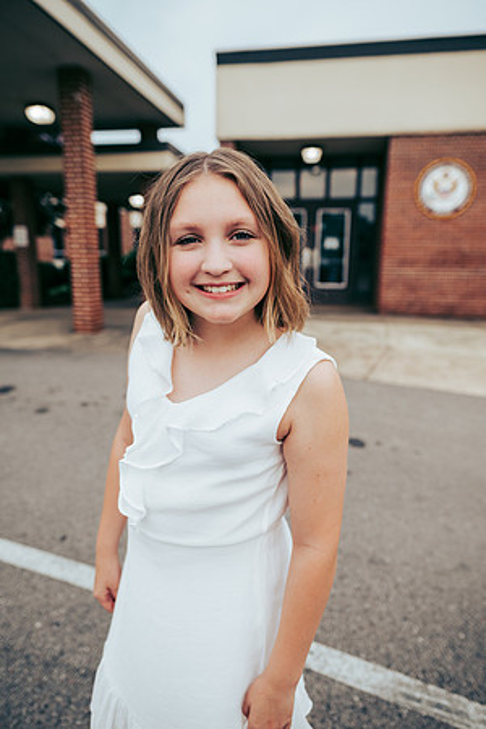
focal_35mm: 24
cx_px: 243
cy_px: 364
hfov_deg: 53.1
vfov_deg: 73.7
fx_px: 486
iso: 250
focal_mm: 24
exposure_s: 1/400
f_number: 2.8
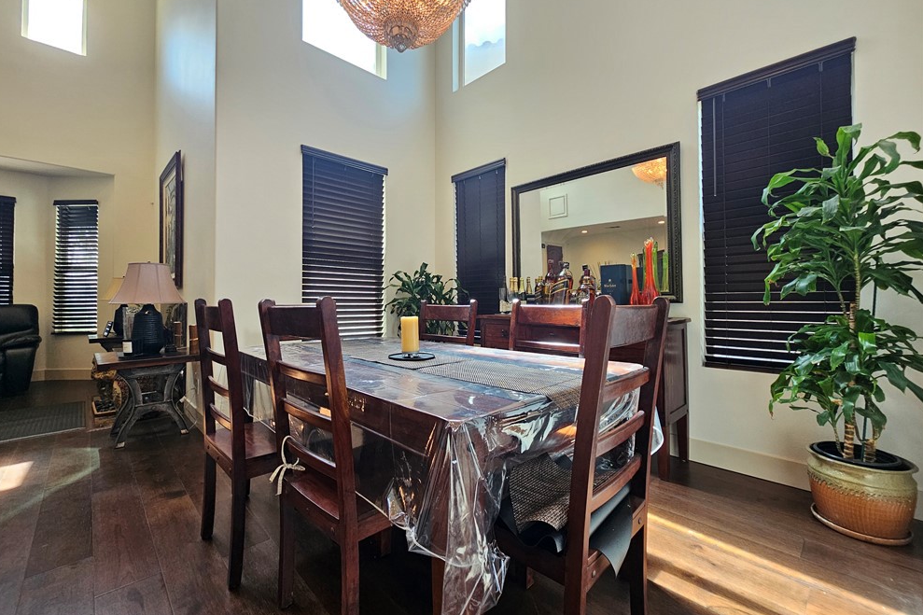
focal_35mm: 14
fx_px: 359
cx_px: 450
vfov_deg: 81.1
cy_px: 292
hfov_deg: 104.2
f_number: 2.2
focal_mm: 2.2
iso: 80
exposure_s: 1/60
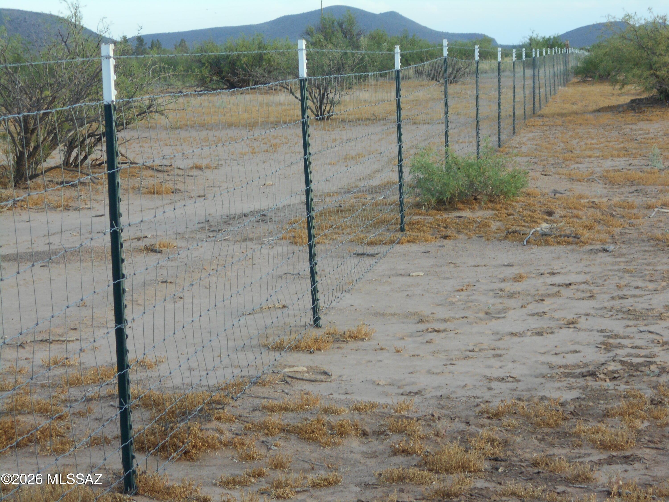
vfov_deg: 13.2
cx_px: 334
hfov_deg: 17.6
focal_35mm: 112
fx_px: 2165
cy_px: 251
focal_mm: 20.1
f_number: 6
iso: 110
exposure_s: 1/60
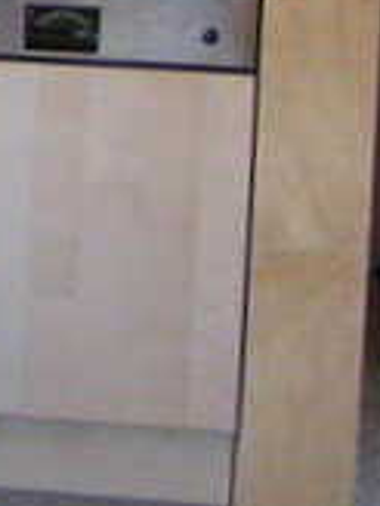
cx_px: -683
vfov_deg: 10.2
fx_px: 2708
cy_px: -373
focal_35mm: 185
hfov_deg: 7.3
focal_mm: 5.8
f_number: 2.8
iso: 100
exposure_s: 1/40
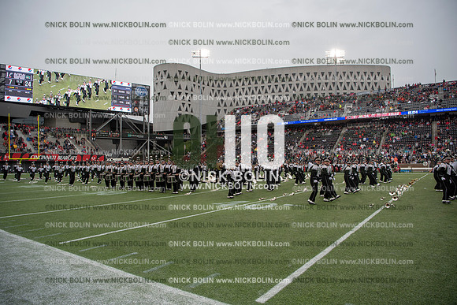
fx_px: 305
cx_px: 228
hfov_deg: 73.7
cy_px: 152
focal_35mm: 24
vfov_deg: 53.2
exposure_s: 1/800
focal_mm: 24
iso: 250
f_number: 3.5
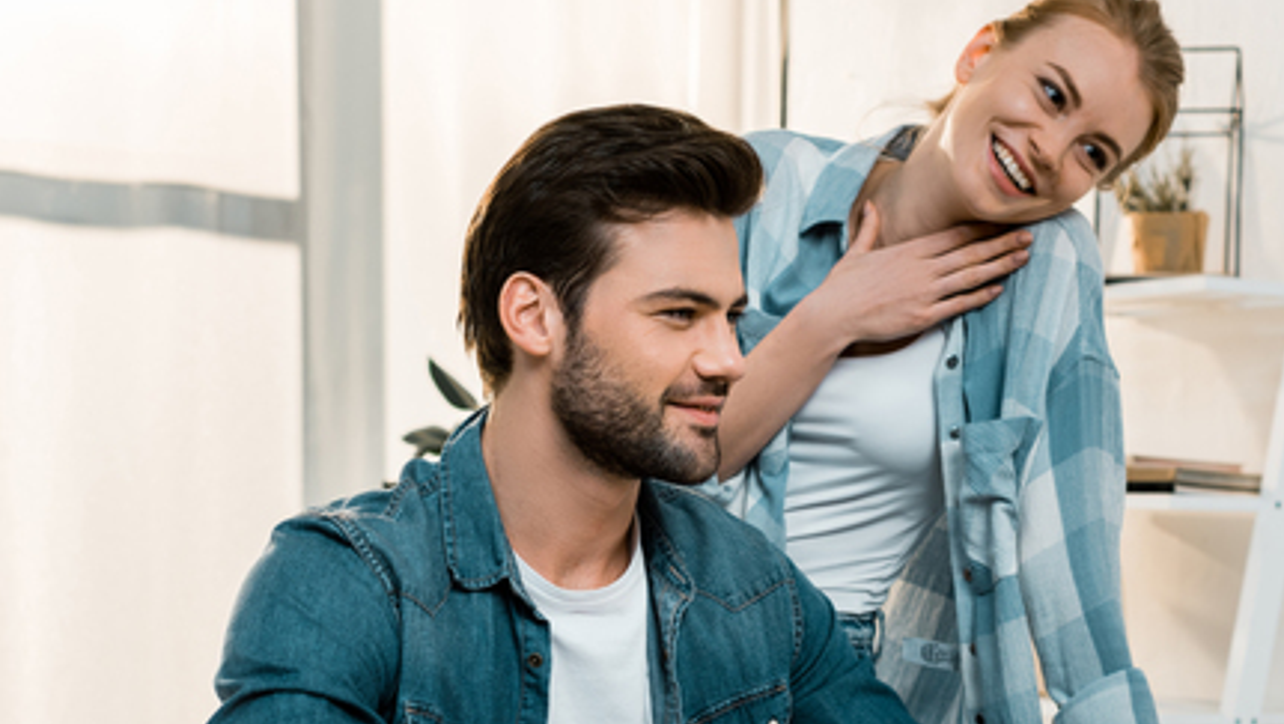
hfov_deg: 31.0
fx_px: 2316
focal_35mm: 68
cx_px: 664
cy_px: 587
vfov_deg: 17.6
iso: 200
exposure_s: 1/200
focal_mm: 35
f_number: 3.2
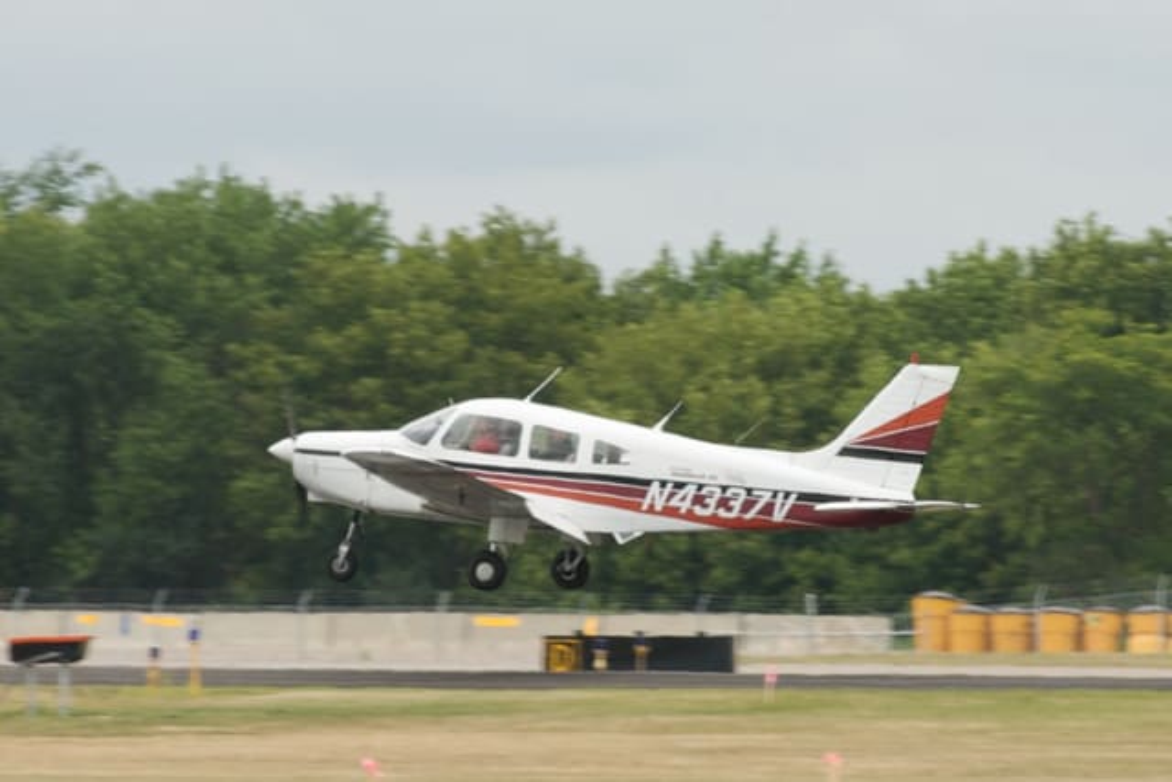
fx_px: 9768
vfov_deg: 4.6
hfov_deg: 6.9
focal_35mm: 300
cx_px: 586
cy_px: 391
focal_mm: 200
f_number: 9
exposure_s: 1/250
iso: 250
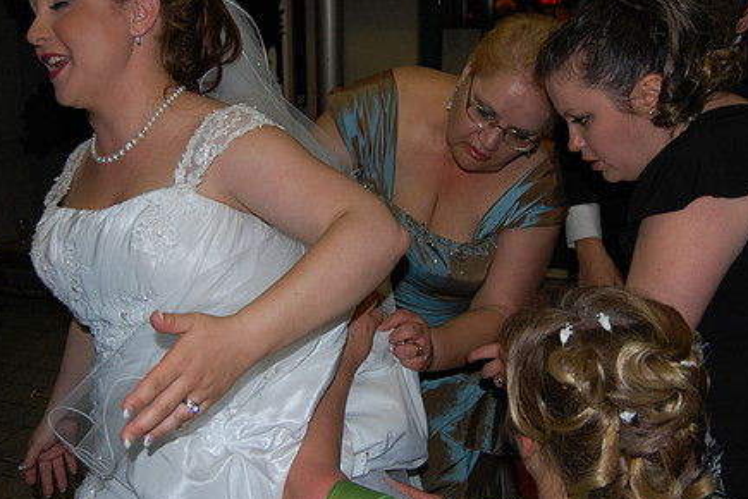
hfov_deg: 48.5
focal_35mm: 40
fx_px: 831
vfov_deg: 33.4
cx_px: 377
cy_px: 222
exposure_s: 1/60
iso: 400
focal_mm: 20
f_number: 3.8
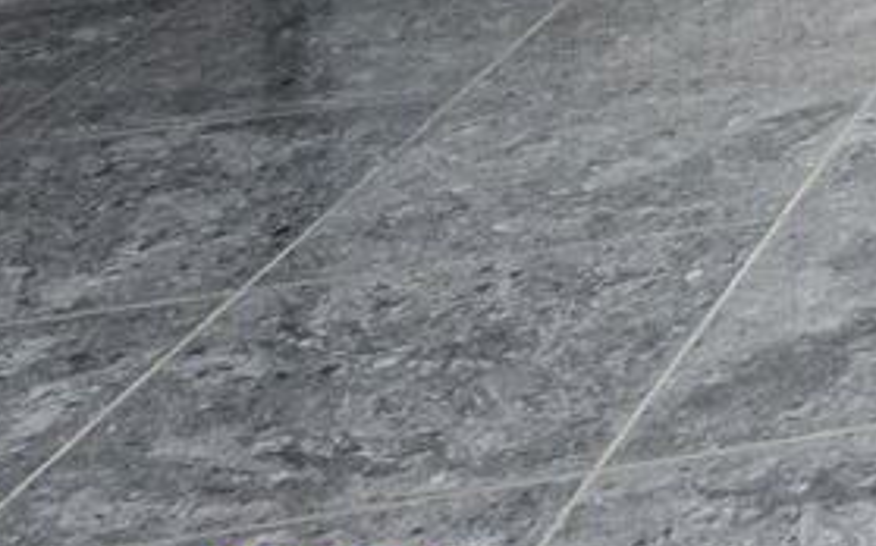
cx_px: 2474
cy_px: -891
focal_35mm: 92
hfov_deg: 12.4
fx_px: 2195
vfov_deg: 11.1
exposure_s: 1/20
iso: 250
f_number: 11
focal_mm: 14
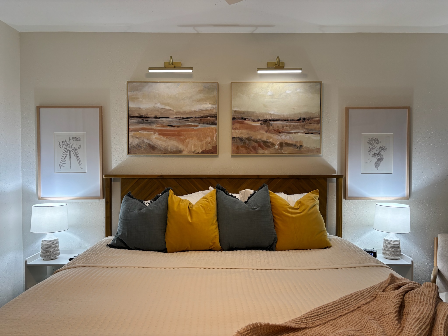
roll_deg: -0.2
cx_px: 224
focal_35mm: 26
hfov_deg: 67.3
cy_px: 168
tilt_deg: -1.5
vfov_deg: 53.1
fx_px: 336
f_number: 1.6
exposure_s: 1/60
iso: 80
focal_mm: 5.96
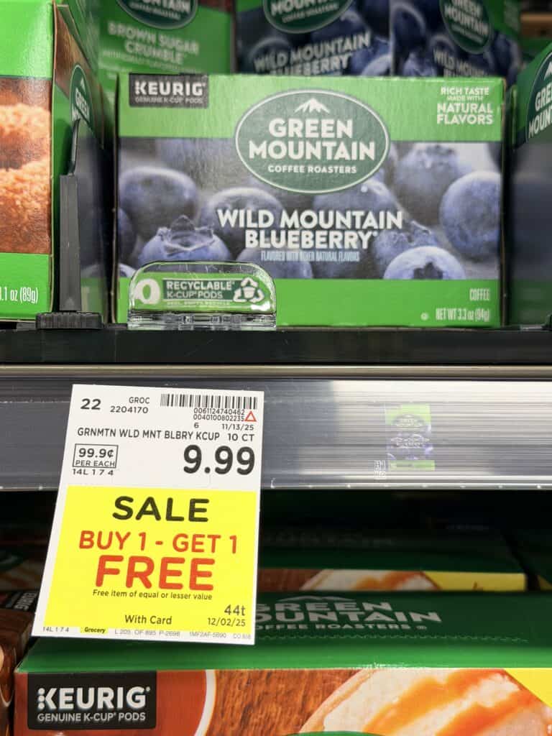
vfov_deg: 39.7
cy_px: 368
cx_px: 276
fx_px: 1021
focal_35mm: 48
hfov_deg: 30.3
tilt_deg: -2.9
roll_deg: +0.0
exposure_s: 1/60
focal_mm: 6.76
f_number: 1.78
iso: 64
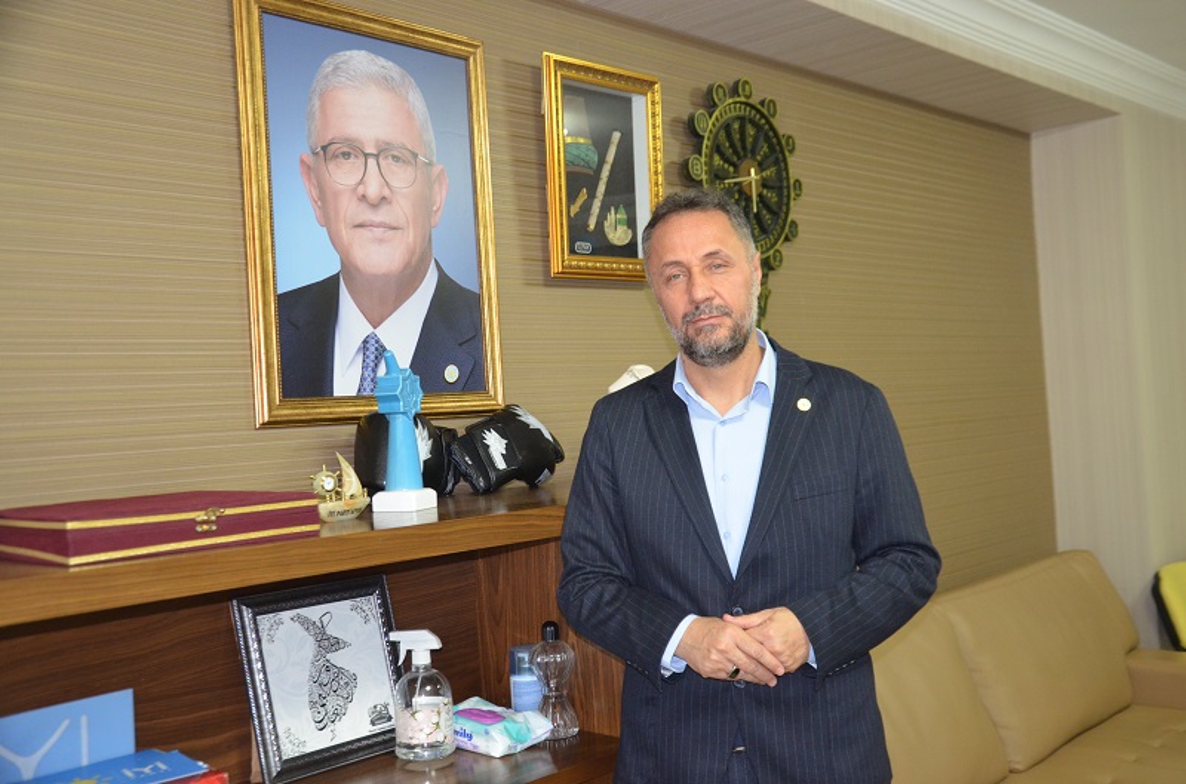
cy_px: 392
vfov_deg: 35.3
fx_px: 1232
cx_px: 593
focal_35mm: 38
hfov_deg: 51.4
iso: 1600
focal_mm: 25
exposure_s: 1/60
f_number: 4
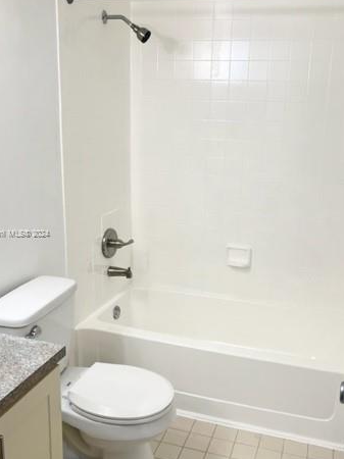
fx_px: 491
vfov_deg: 50.2
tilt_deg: -13.8
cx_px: 177
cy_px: 234
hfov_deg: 38.6
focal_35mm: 37
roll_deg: -2.0
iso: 32
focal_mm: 5.7
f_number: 1.5
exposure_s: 1/123
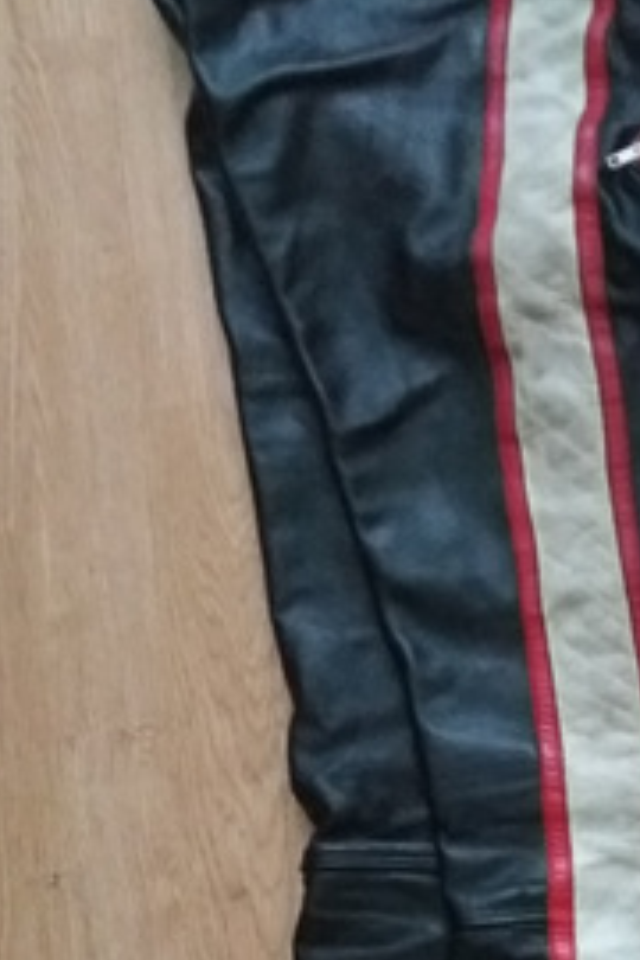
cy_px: 661
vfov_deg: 36.4
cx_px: 613
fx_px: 1440
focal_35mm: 54
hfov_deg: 24.1
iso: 1250
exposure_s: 1/17
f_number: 1.9
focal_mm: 3.7
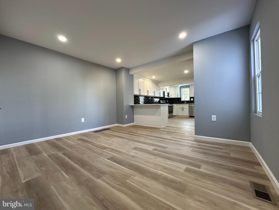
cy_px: 105
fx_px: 113
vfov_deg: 85.7
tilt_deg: +0.4
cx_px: 140
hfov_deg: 102.1
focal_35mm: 14
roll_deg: +1.2
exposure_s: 1/120
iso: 250
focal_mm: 2.22
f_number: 2.2
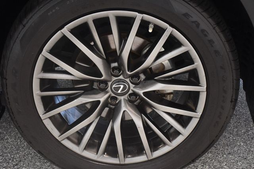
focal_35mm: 63
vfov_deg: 21.5
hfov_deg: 31.9
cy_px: 84
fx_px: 444
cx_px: 127
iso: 5000
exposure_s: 1/60
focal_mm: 42
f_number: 4.5
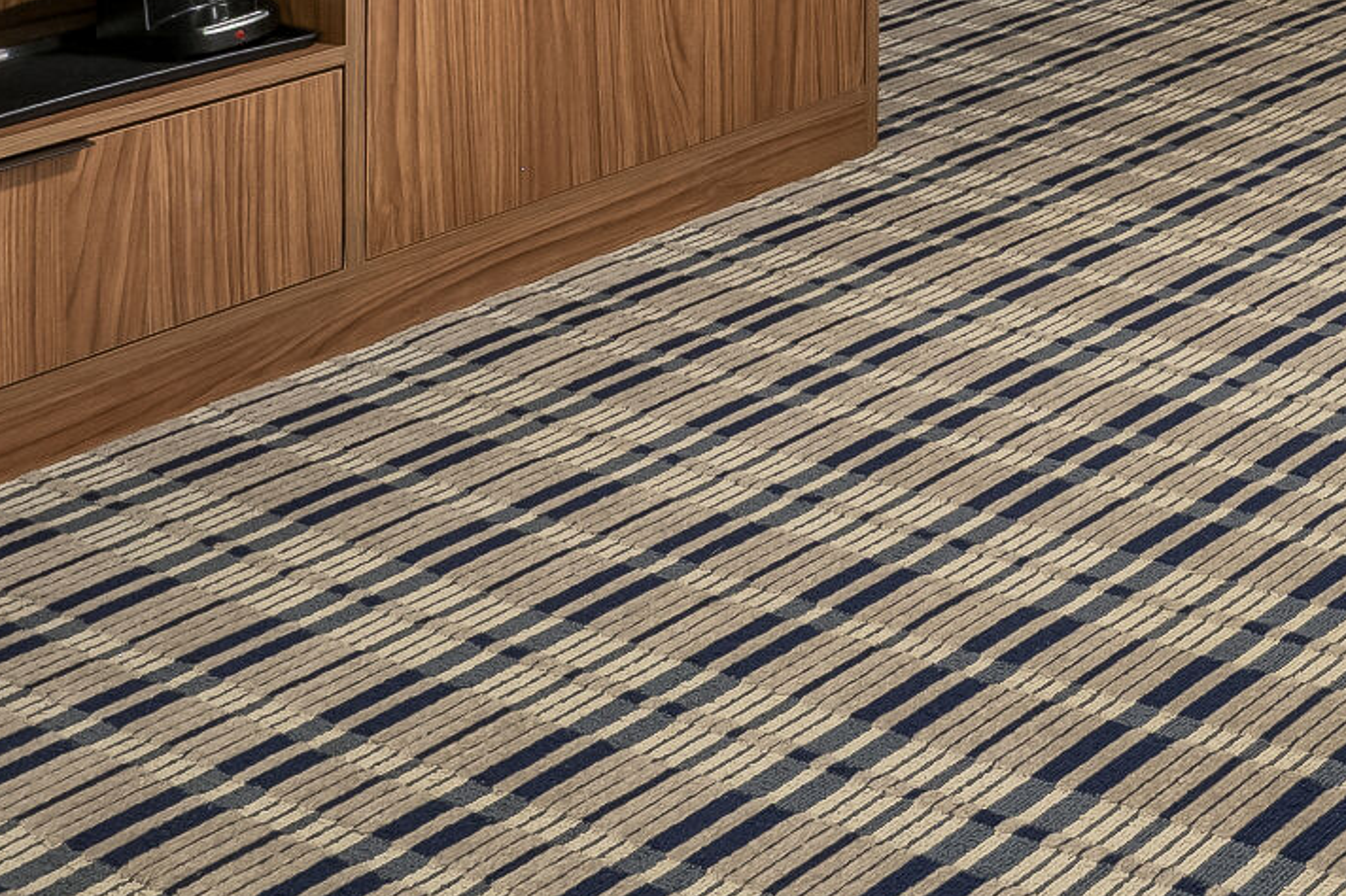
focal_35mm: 59
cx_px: 2115
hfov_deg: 24.6
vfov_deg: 17.6
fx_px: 2205
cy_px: -805
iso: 500
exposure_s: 1.3
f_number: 8
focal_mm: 14
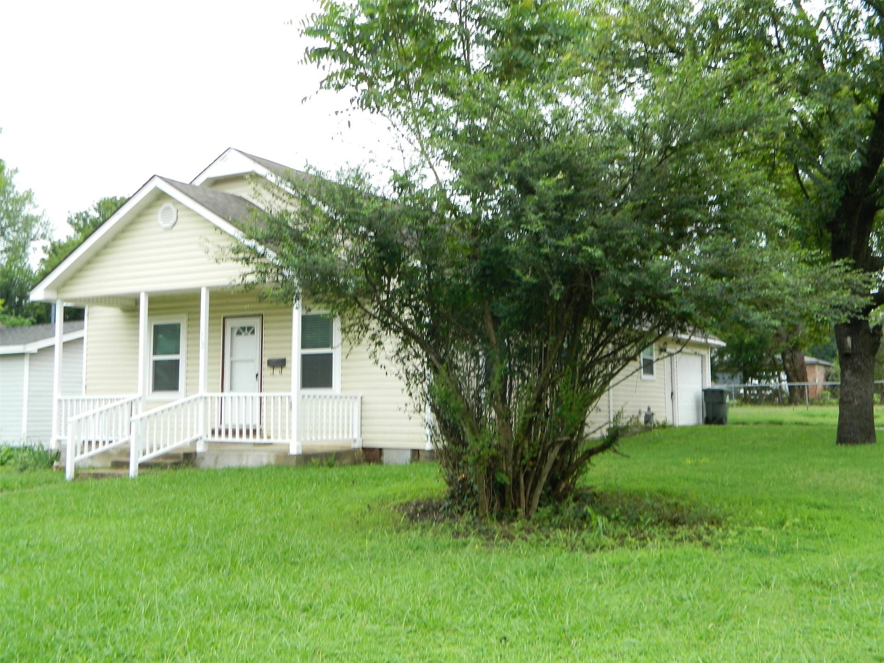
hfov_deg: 45.8
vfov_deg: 35.1
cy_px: 332
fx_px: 1047
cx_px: 442
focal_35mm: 41
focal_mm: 7.3
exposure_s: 1/50
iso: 80
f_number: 3.5
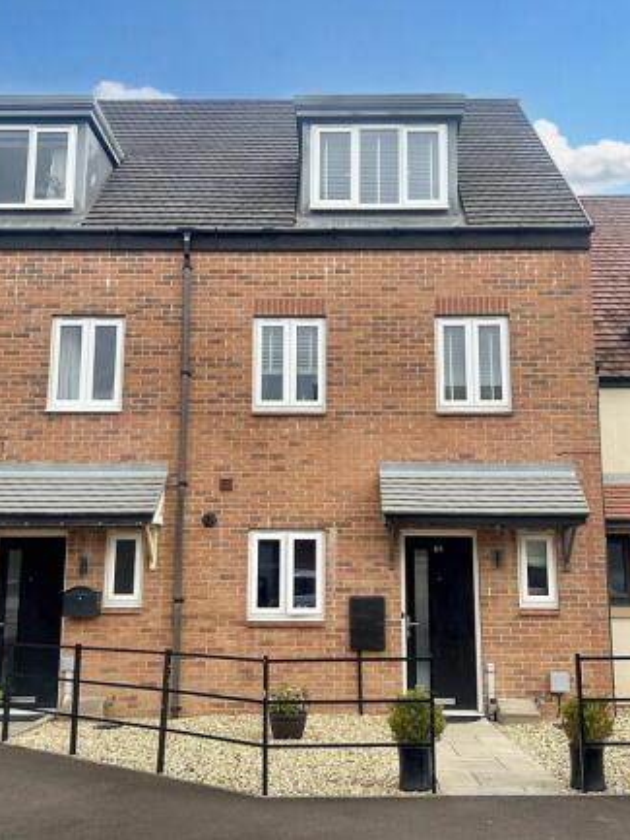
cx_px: 329
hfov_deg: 40.7
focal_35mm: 35
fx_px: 849
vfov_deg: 52.6
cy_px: 418
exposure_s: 1/2165
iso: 50
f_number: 1.5
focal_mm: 5.7
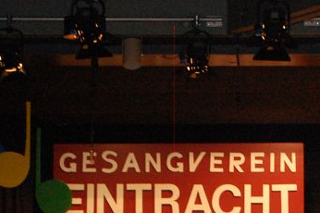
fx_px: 2171
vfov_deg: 5.6
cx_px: 254
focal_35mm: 244
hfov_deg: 8.4
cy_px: 314
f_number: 5.6
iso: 1600
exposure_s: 1/60
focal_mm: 55
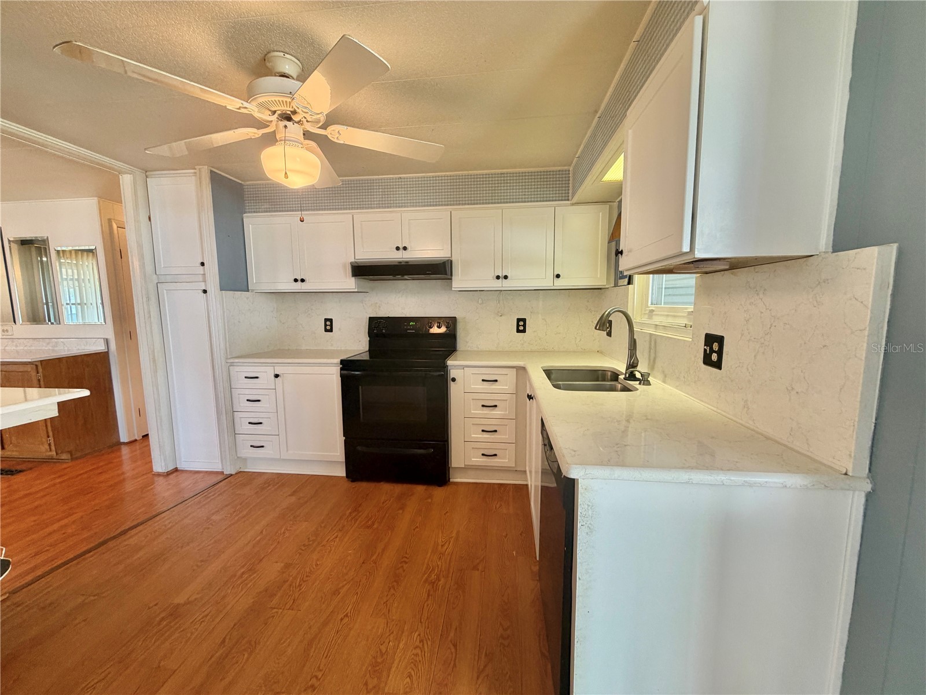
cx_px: 463
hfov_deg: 102.1
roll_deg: +0.6
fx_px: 375
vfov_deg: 85.7
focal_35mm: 14
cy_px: 348
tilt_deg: -5.3
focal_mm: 2.22
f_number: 2.2
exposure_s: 1/60
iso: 200
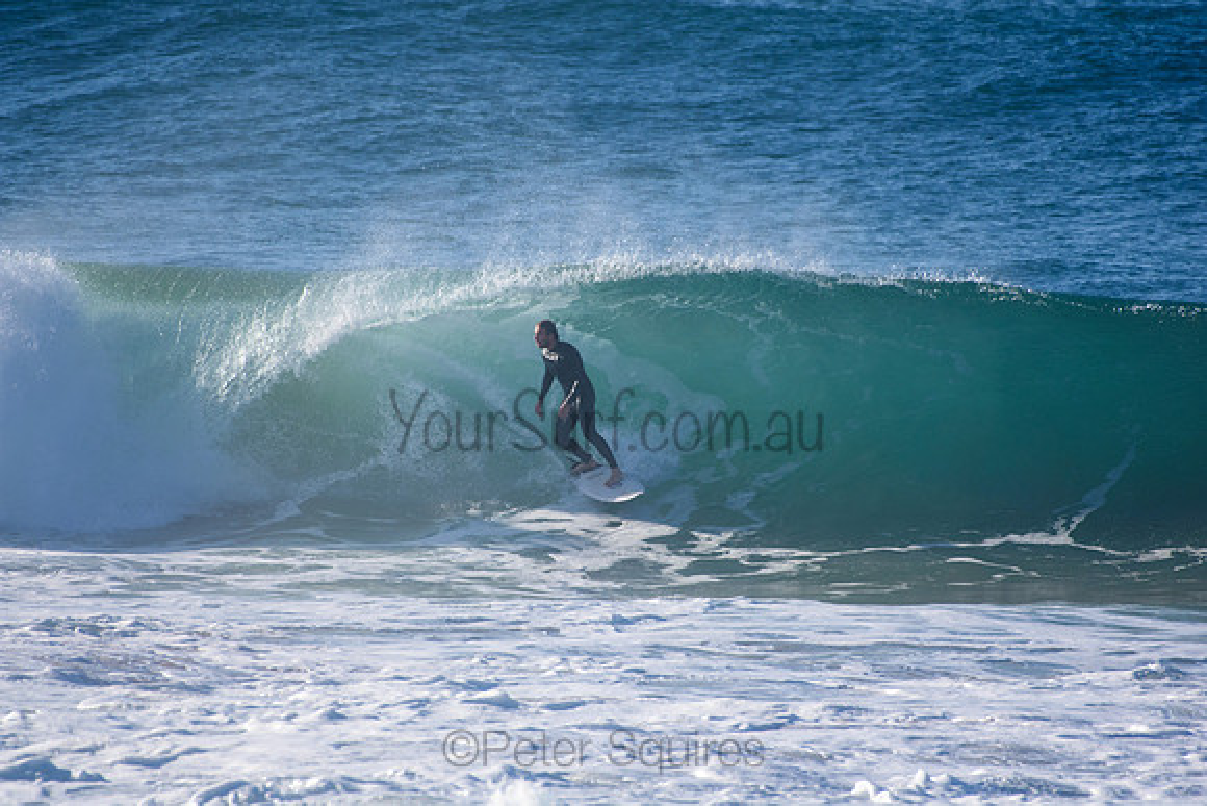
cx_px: 604
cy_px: 403
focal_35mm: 750
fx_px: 25151
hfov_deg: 2.7
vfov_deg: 1.8
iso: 320
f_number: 5.6
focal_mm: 500
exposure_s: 1/2000
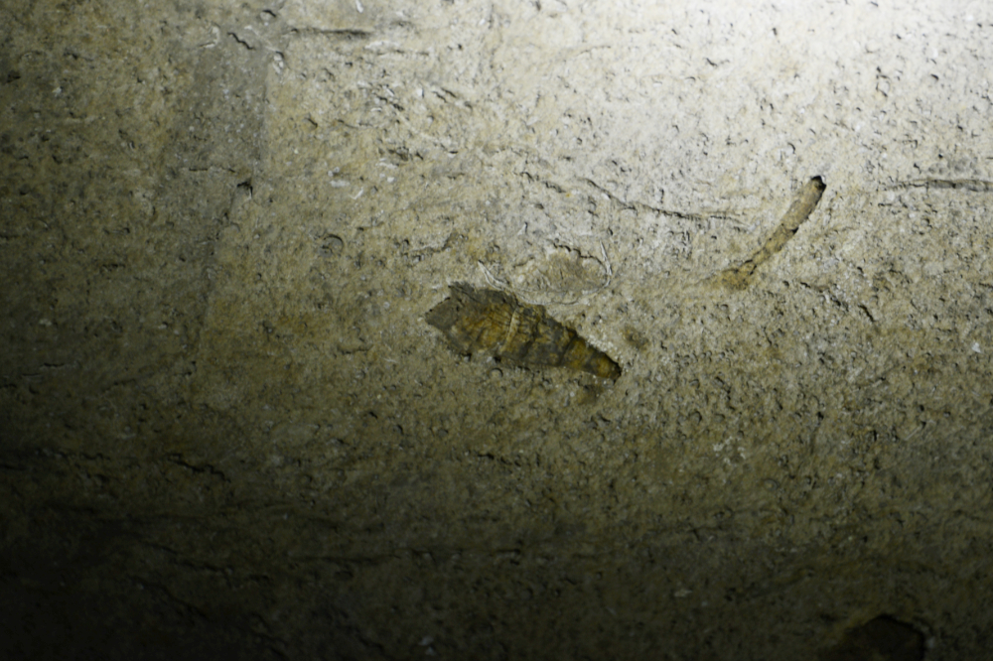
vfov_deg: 4.6
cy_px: 330
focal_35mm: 300
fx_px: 8272
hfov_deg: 6.9
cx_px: 496
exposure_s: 1/200
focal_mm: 300
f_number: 5.6
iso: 320
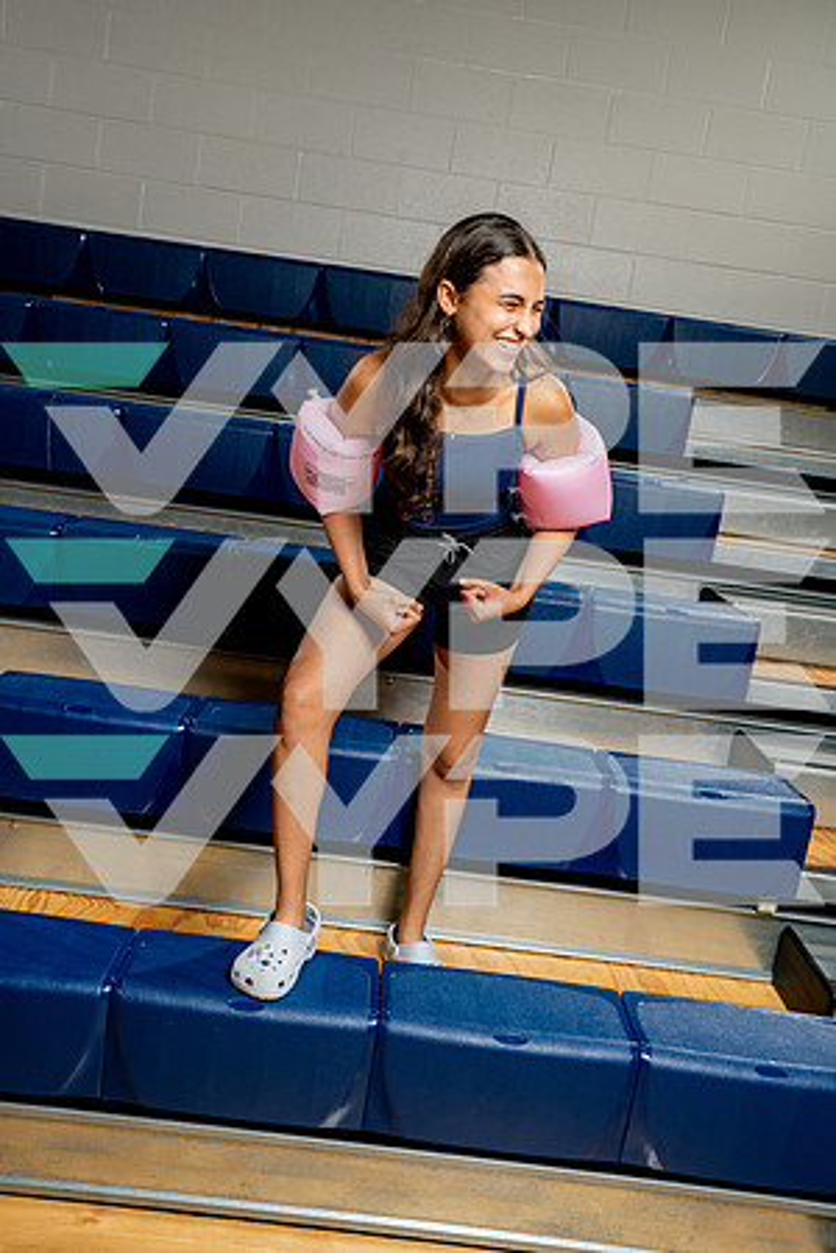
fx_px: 1254
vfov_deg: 53.1
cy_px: 626
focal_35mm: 36
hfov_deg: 36.9
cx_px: 418
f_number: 8
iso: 320
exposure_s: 1/250
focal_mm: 36
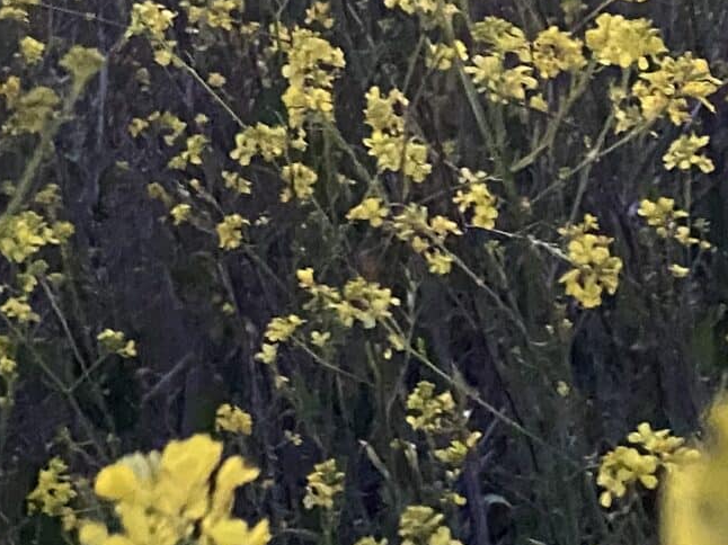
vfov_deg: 12.6
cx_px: 241
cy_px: 30
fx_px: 2439
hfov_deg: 16.9
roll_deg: +7.9
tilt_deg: -19.7
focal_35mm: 116
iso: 800
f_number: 1.8
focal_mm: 4.25
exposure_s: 1/30
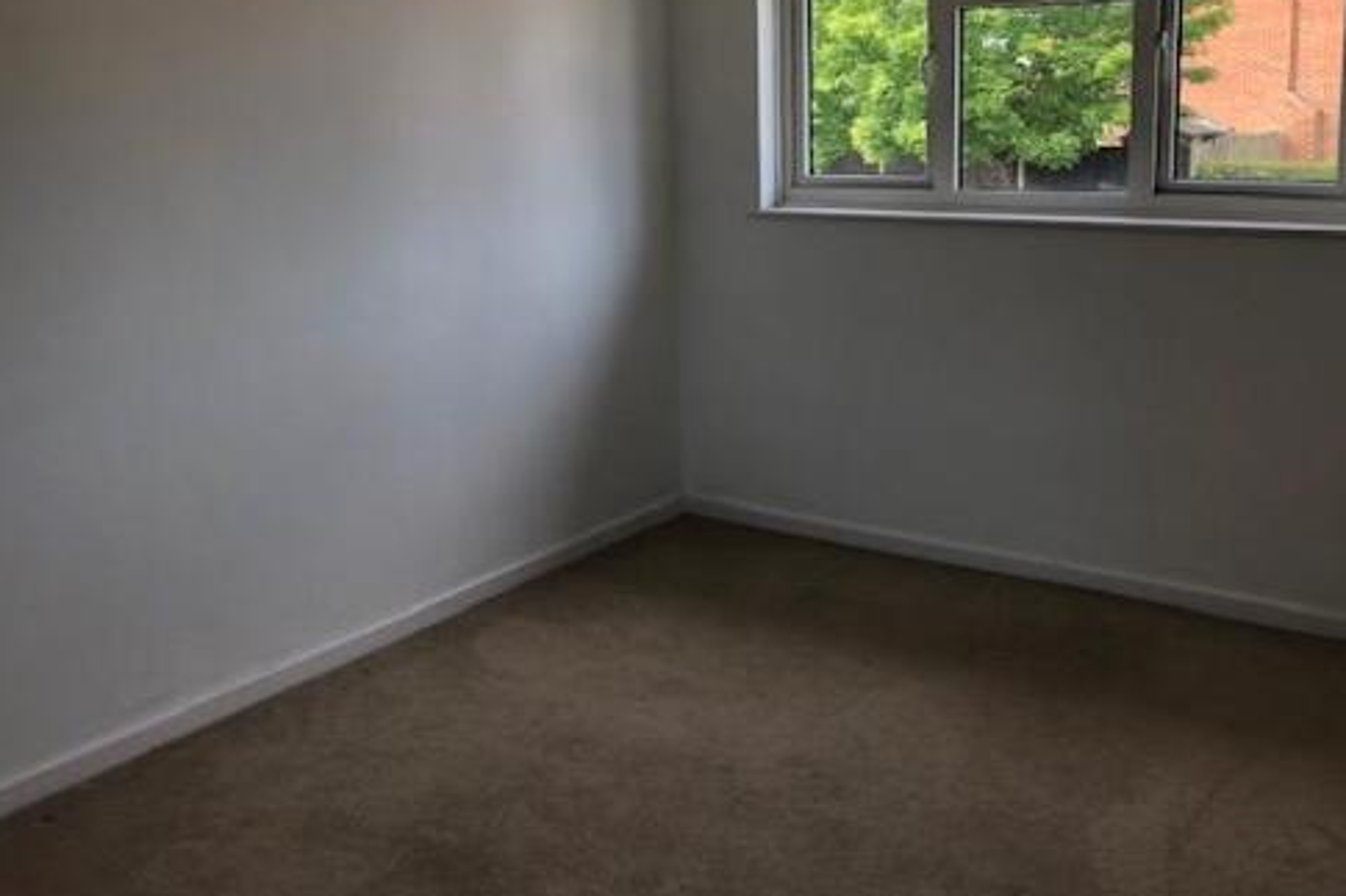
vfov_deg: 37.4
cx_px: 712
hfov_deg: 54.4
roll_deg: +1.7
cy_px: 301
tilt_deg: -10.1
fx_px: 1308
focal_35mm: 35
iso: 40
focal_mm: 3.99
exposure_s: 1/120
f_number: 1.8
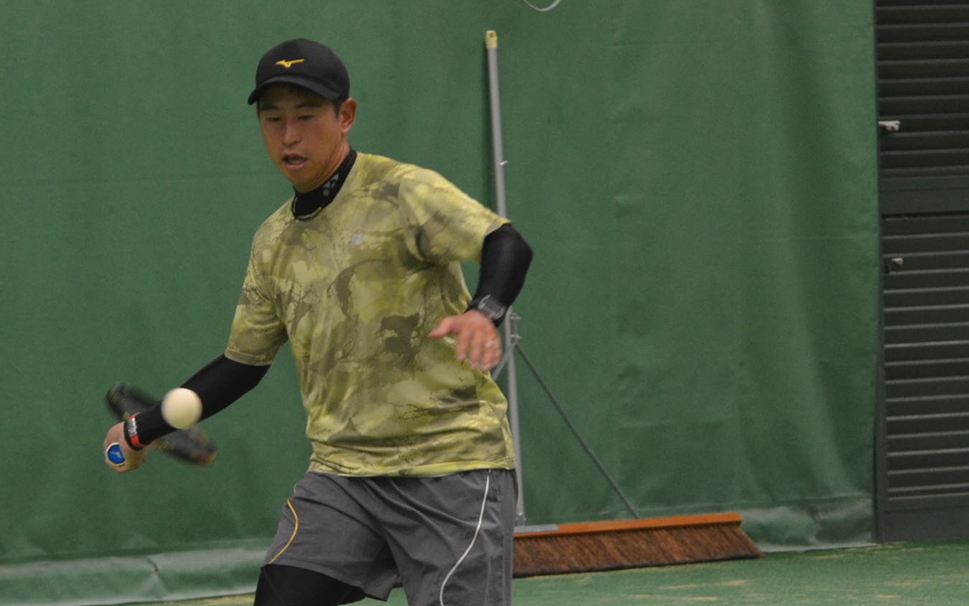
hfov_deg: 6.8
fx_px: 8108
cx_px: 166
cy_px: 344
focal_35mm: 307
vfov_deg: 4.3
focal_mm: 110
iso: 1100
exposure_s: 1/320
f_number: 4.5
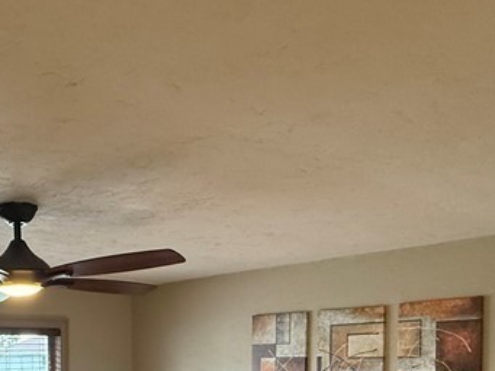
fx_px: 601
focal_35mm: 42
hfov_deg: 41.5
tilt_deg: -4.6
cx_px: 58
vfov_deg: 30.9
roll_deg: +1.0
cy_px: 400
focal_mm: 2.22
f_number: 2.2
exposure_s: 1/120
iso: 320
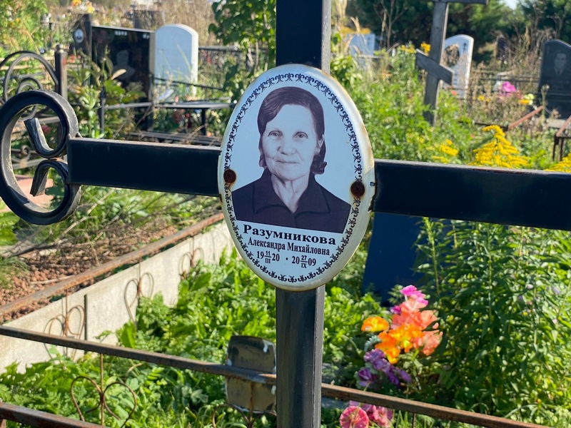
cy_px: 214
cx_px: 286
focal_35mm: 52
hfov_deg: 36.8
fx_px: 858
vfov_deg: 28.0
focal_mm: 6
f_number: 2
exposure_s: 1/727
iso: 20
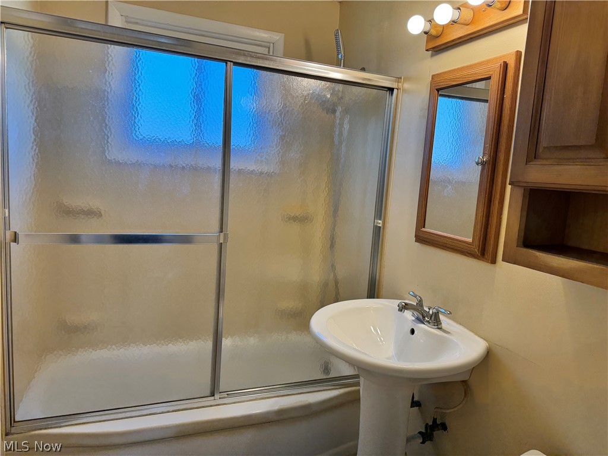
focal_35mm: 24
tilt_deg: -8.2
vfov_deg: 56.8
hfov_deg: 71.6
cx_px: 304
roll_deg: -4.2
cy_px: 228
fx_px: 422
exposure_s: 1/120
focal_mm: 6.76
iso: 100
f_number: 1.78
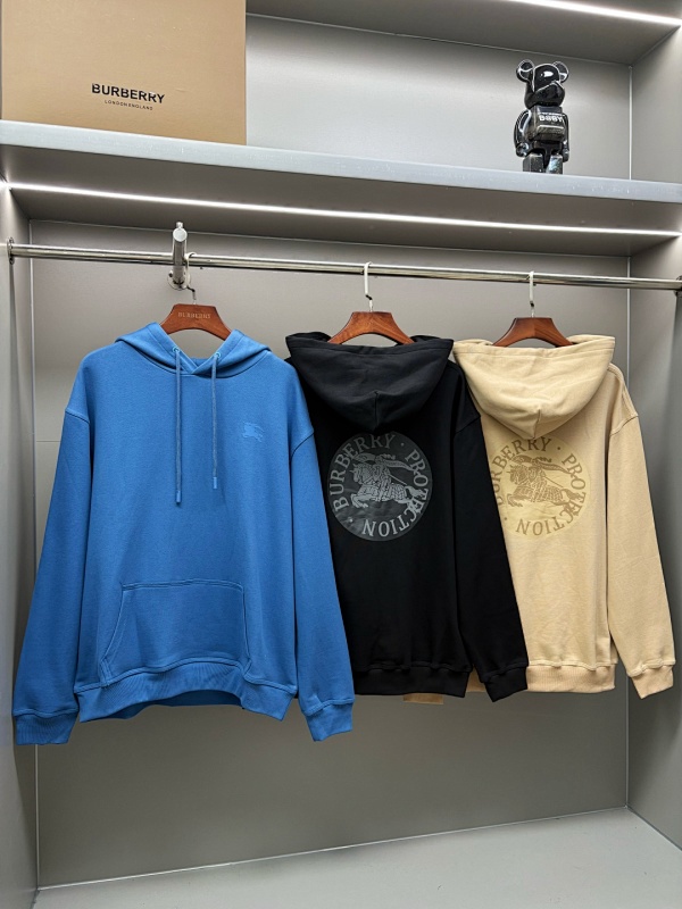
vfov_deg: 67.3
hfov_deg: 53.1
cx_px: 341
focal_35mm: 26
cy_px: 454
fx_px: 683
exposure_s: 1/100
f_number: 1.6
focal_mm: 5.96
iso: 64
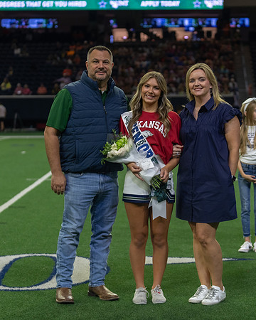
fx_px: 956
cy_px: 161
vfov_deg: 19.0
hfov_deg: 15.3
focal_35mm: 101
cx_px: 146
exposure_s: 1/320
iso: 1000
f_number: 2.8
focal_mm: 70
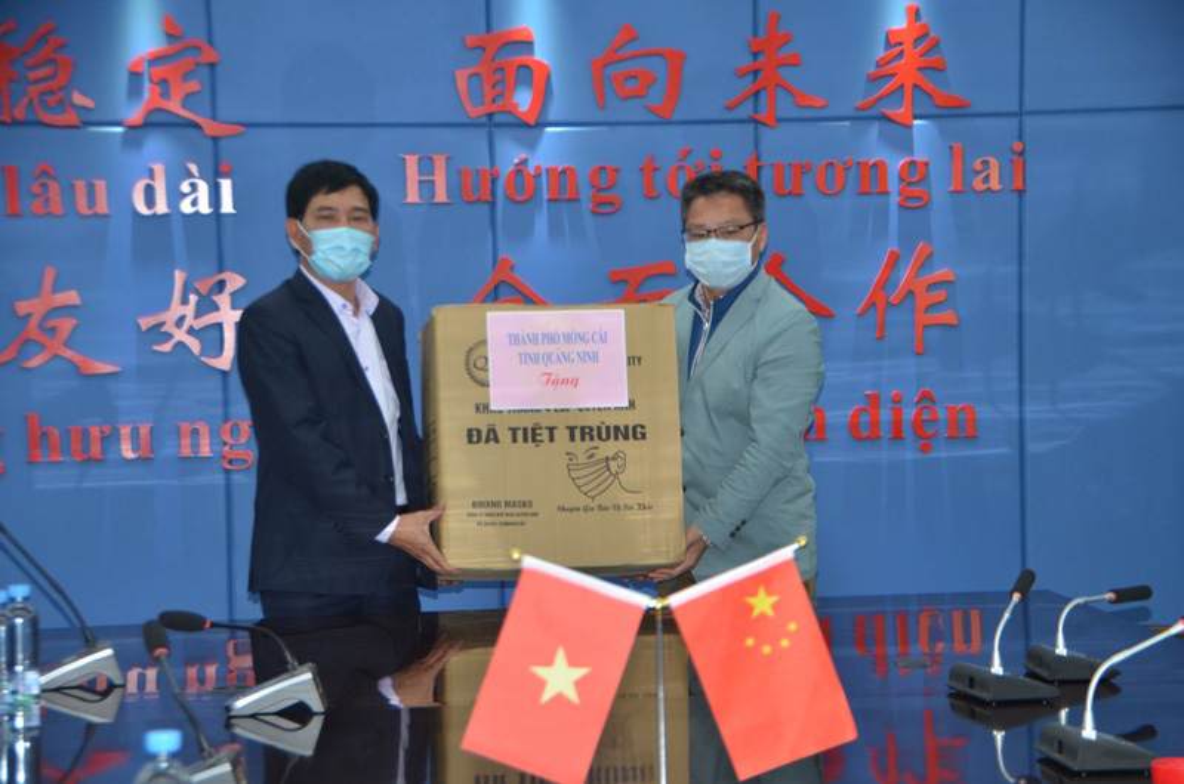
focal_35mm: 84
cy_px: 392
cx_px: 592
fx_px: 2757
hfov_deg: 24.2
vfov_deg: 16.2
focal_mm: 56
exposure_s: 1/60
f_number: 4.8
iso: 800
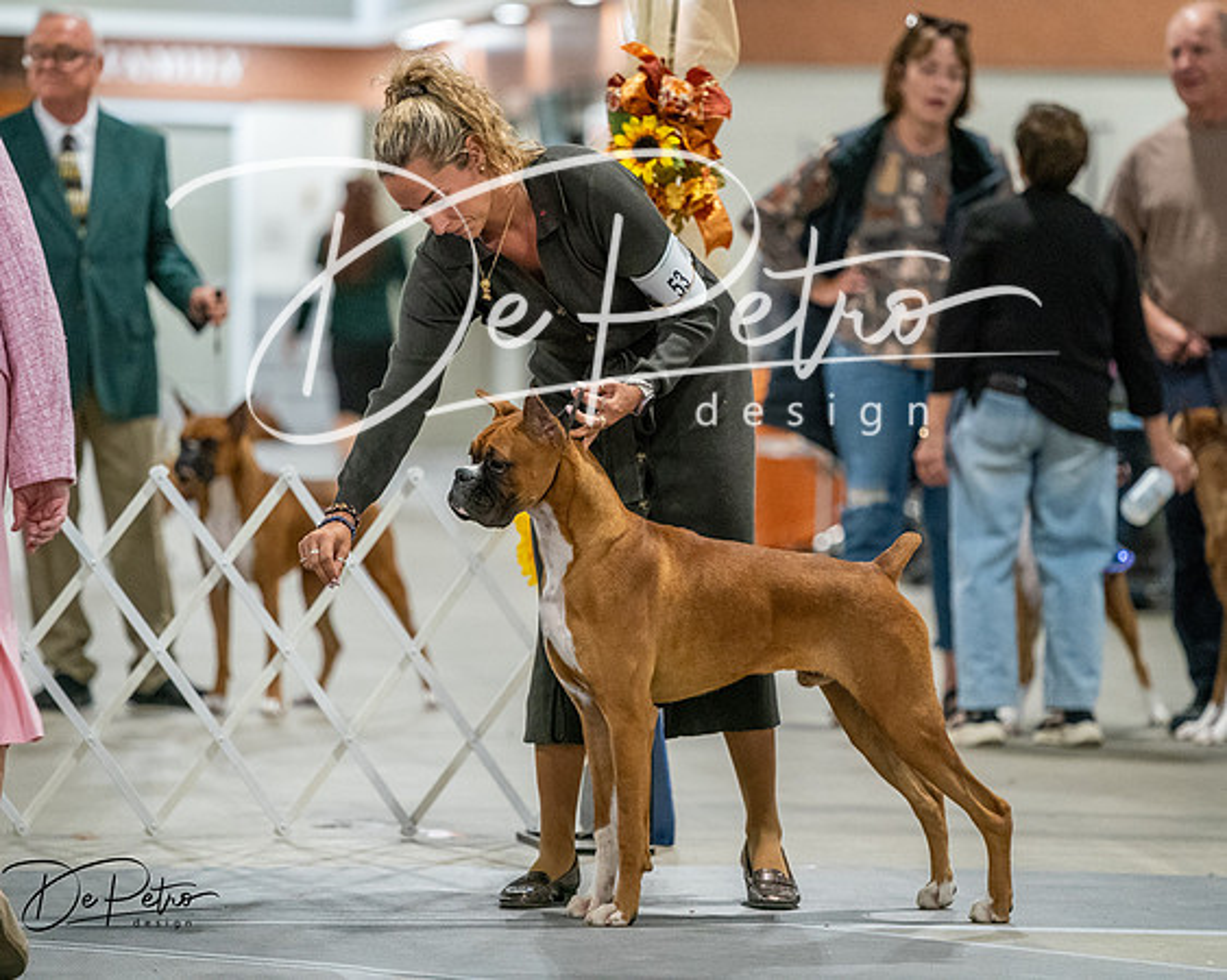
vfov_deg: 6.9
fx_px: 8177
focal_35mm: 225
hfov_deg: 8.6
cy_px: 490
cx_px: 614
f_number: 3.5
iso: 6400
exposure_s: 1/250
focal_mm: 200
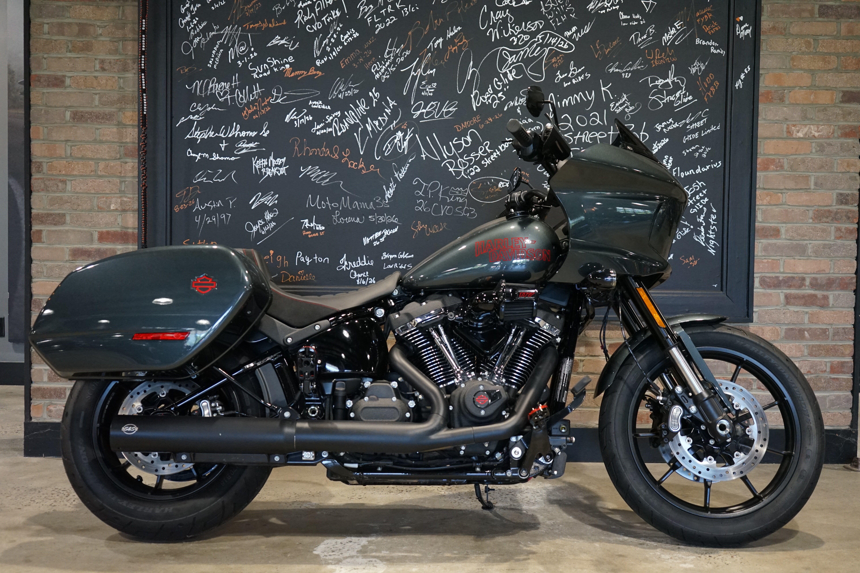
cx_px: 430
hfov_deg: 51.9
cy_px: 286
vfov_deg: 35.9
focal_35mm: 37
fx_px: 884
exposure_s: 1/160
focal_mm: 37
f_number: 4
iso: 3200
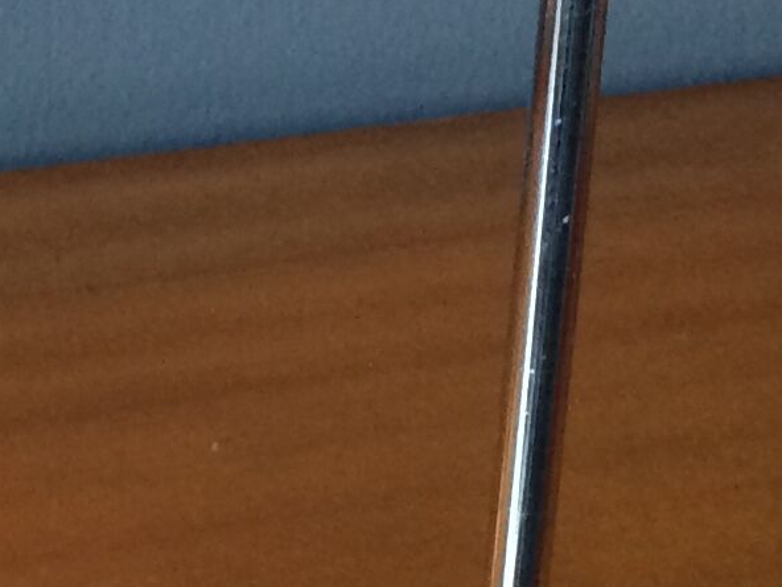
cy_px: 12
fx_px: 3615
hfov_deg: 12.2
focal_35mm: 160
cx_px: 15
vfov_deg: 9.2
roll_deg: -2.9
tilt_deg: -19.4
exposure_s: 1/33
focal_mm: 4.15
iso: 200
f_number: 2.2
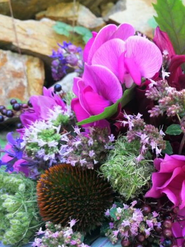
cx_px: 143
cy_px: 159
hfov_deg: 29.1
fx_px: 349
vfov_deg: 38.6
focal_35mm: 49
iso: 50
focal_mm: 3.95
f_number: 1.8
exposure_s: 1/50
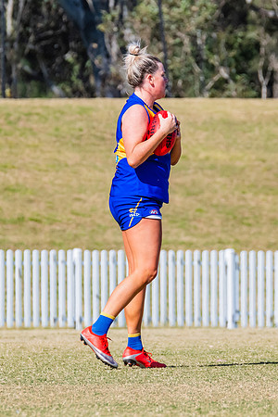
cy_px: 170
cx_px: 133
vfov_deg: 2.7
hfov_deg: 1.8
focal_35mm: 777
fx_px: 9002
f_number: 10
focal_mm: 360
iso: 800
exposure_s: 1/1600
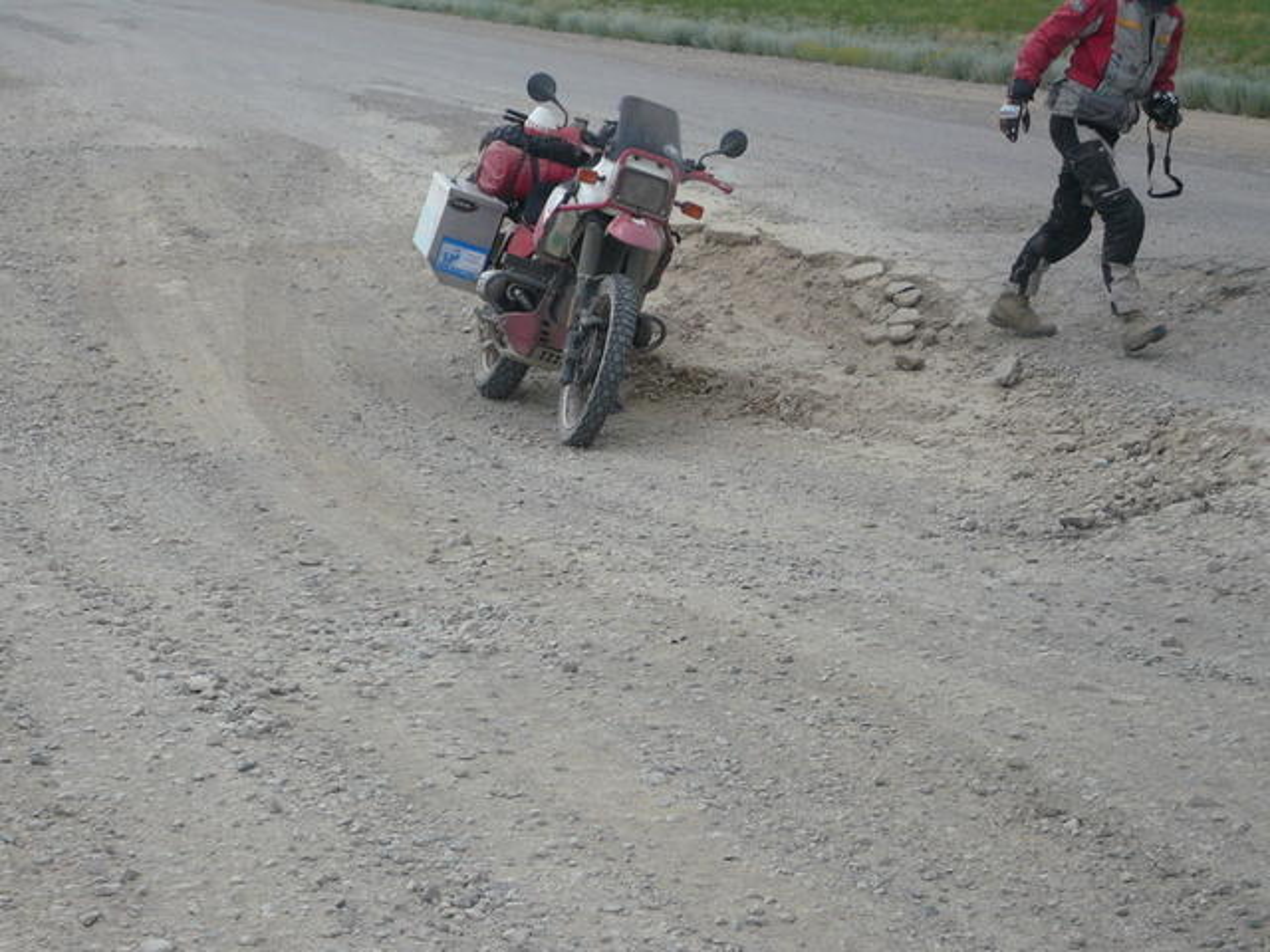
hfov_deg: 24.7
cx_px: 635
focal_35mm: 79
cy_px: 476
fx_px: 2898
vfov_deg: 18.7
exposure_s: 1/320
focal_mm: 13.2
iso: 100
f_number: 4.8
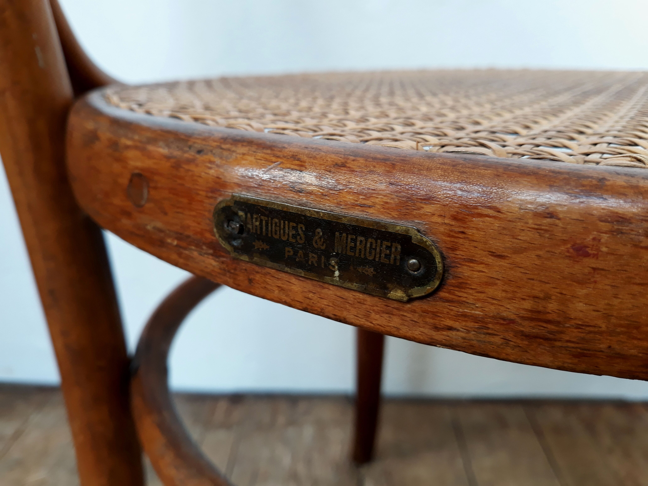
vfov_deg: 51.4
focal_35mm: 27
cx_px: 324
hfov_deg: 65.3
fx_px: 505
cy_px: 243
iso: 50
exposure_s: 1/40
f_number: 1.7
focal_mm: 3.71
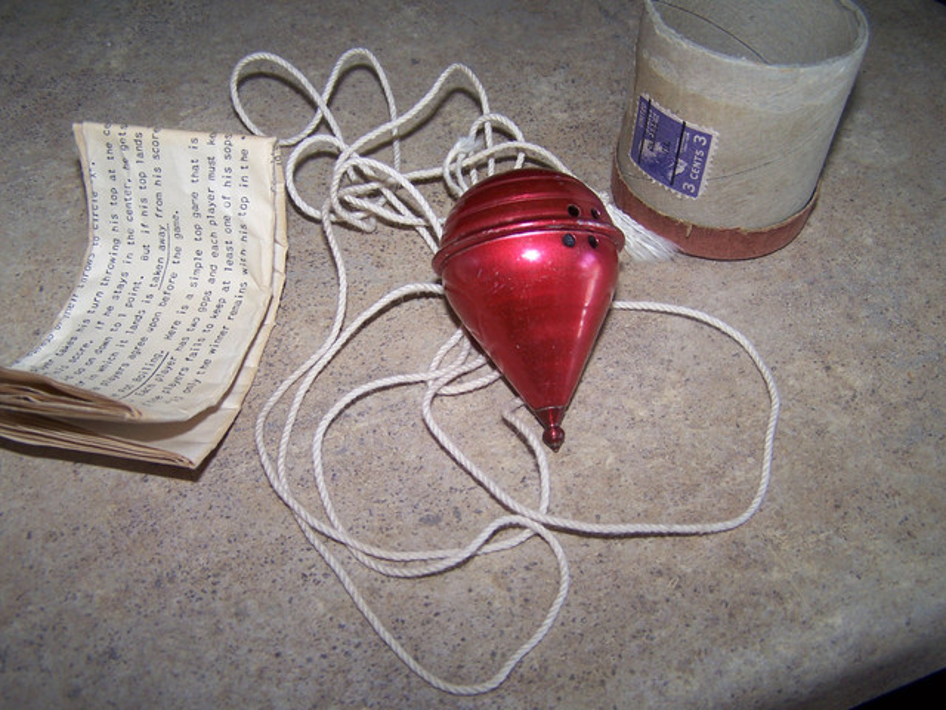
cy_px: 355
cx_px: 473
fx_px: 1038
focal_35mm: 38
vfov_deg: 37.7
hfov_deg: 49.0
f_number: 2.8
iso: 80
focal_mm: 6.3
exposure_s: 1/60
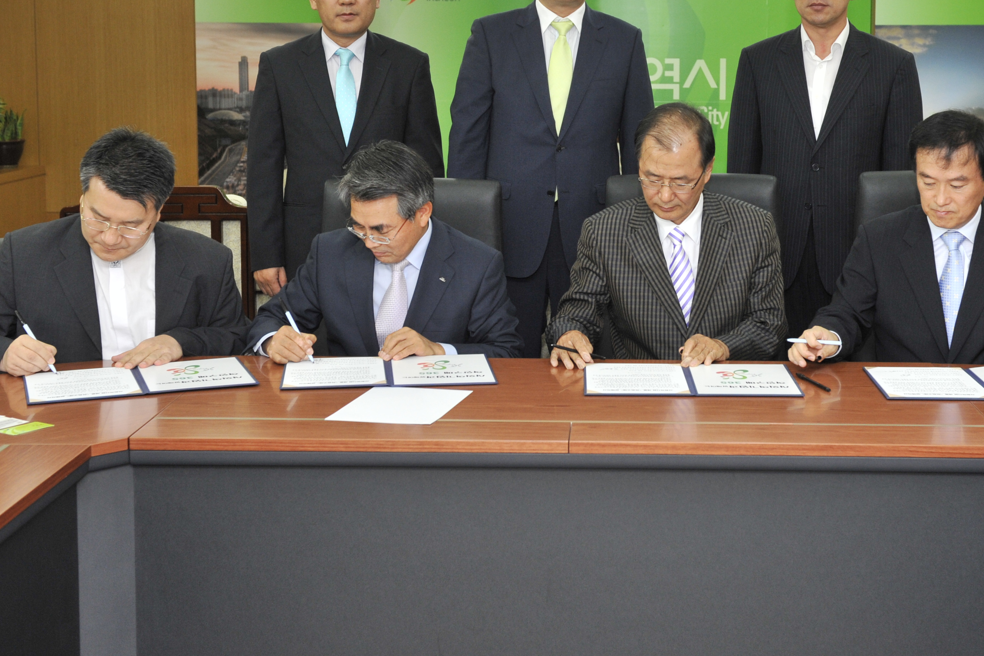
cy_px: 182
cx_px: 579
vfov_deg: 22.8
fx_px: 1612
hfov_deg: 33.9
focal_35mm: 59
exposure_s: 1/125
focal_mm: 38
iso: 1250
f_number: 4.5
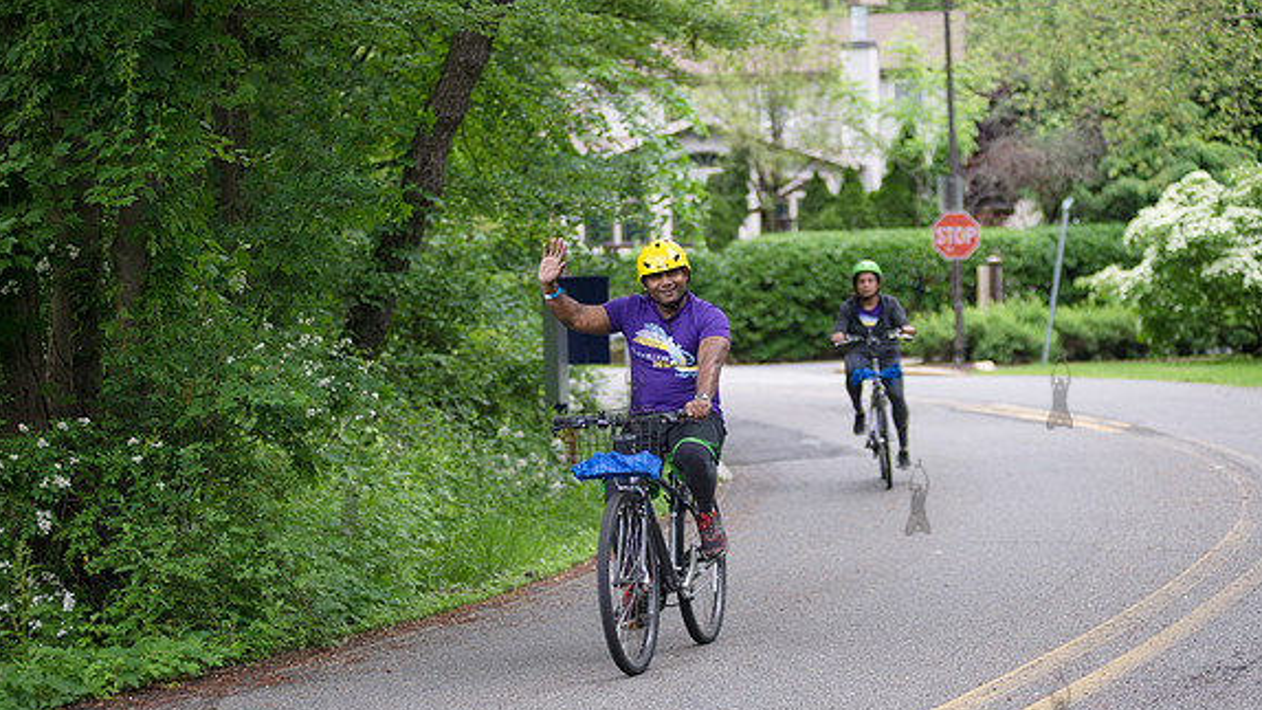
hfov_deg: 23.4
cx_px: 633
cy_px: 390
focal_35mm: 91
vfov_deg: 13.3
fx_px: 3045
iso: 400
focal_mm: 86
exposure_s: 1/800
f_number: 2.8
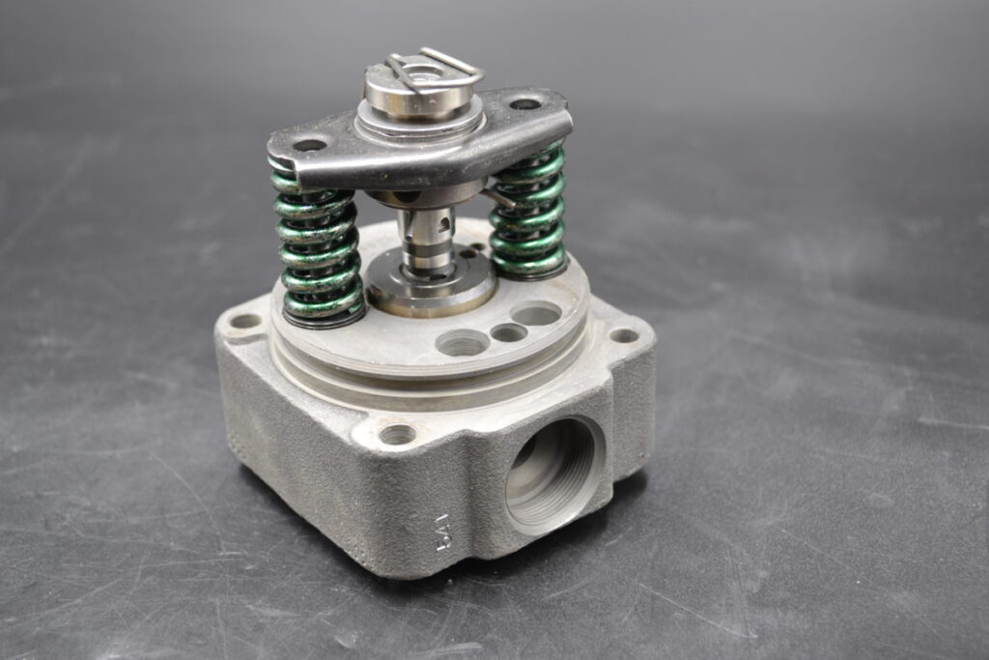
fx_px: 1442
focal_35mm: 52
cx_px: 494
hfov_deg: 37.8
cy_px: 330
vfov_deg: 25.8
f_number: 5
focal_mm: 35
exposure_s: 1/15
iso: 400
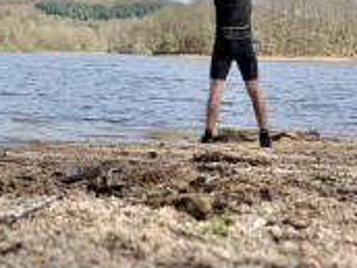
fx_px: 670
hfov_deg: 29.2
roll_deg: +1.0
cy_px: 2
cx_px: 75
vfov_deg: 21.8
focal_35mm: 65
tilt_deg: +4.9
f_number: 1.8
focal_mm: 3.99
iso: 32
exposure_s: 1/2315
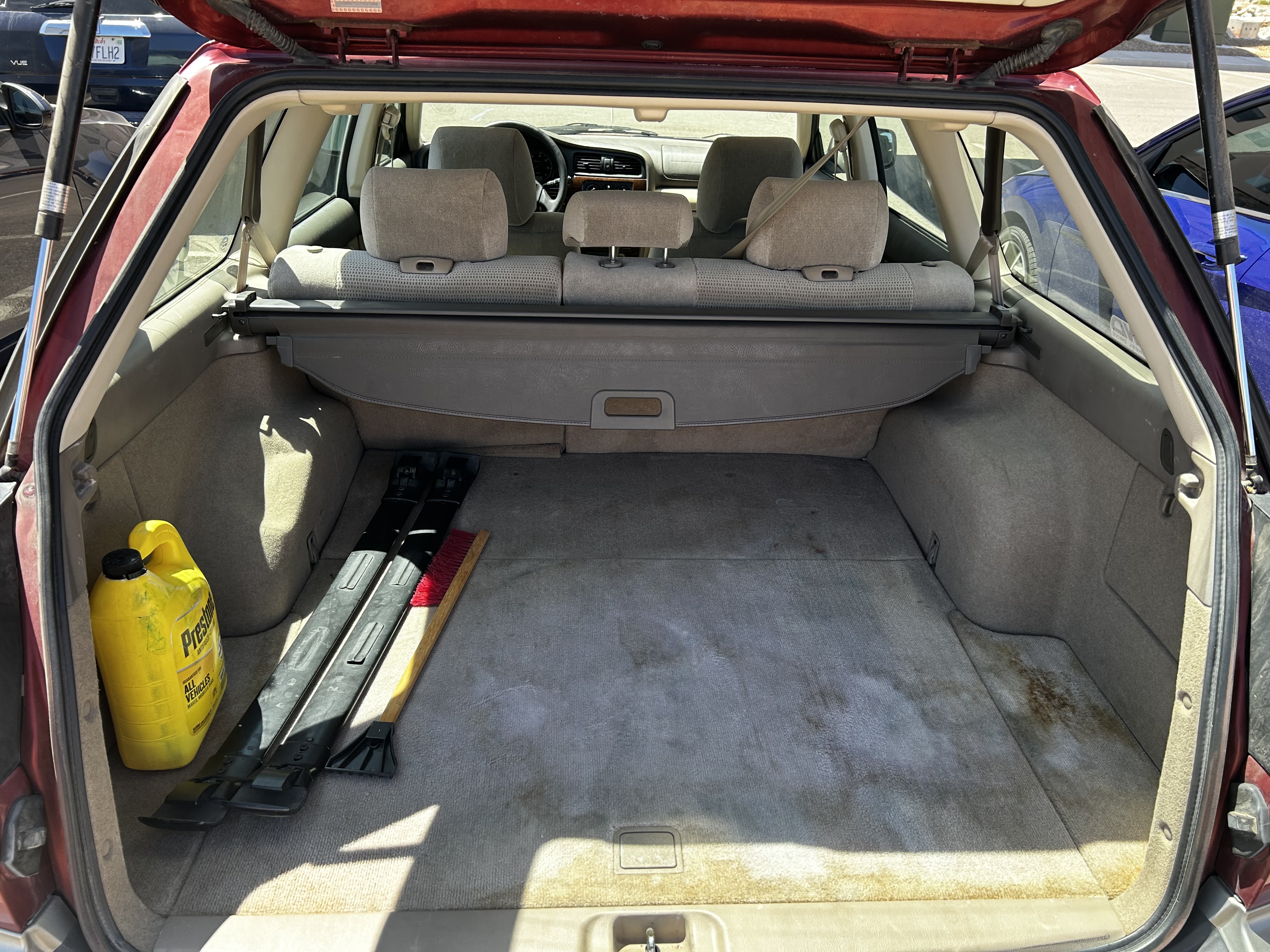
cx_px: 635
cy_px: 476
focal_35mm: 26
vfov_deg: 53.1
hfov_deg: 67.3
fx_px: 954
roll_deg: -2.5
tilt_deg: -30.4
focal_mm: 5.7
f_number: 1.5
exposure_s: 1/460
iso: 50
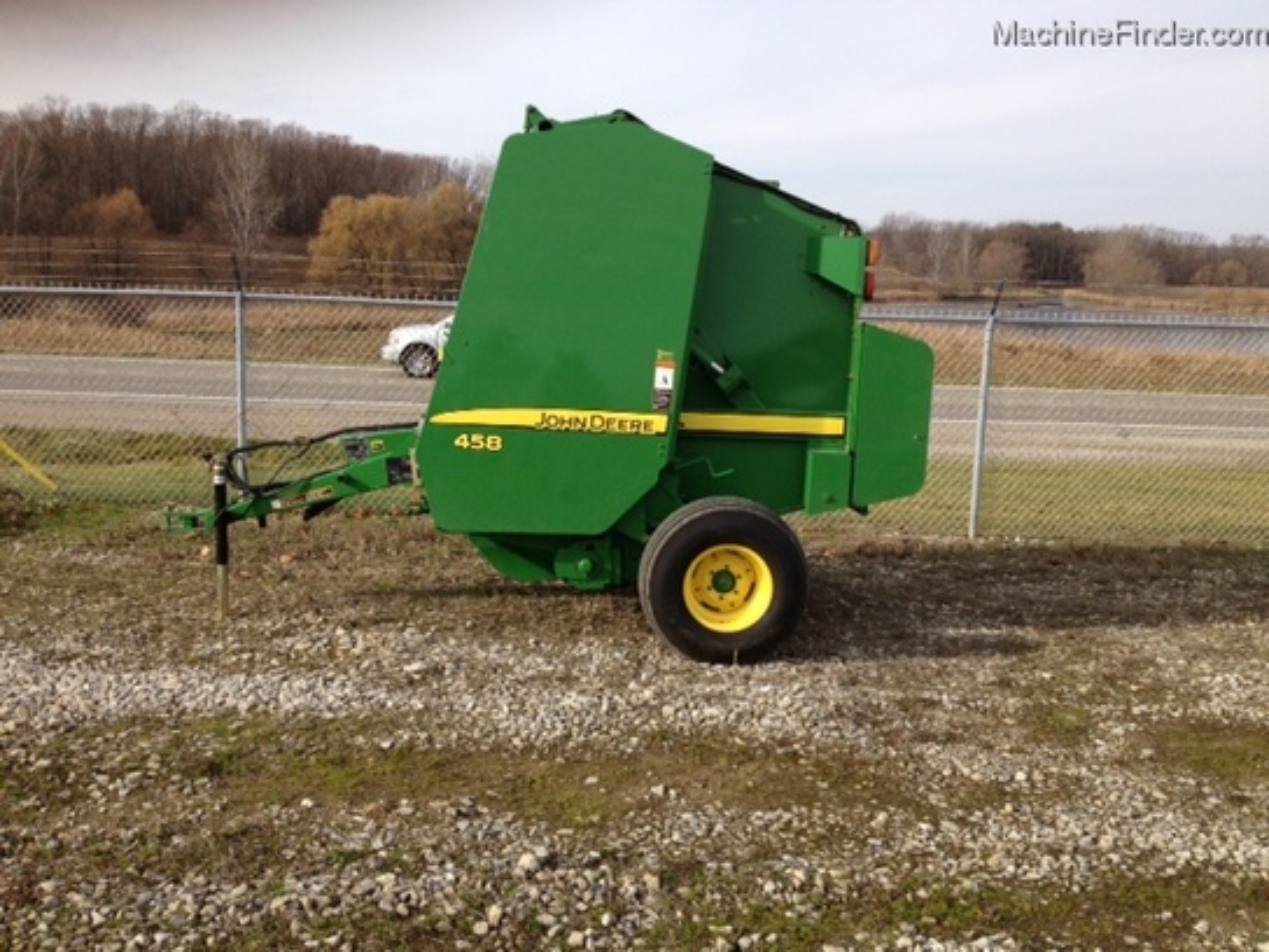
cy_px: 476
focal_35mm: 35
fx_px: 1283
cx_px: 634
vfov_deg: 40.7
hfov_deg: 52.6
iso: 50
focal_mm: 4.28
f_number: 2.4
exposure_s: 1/1200
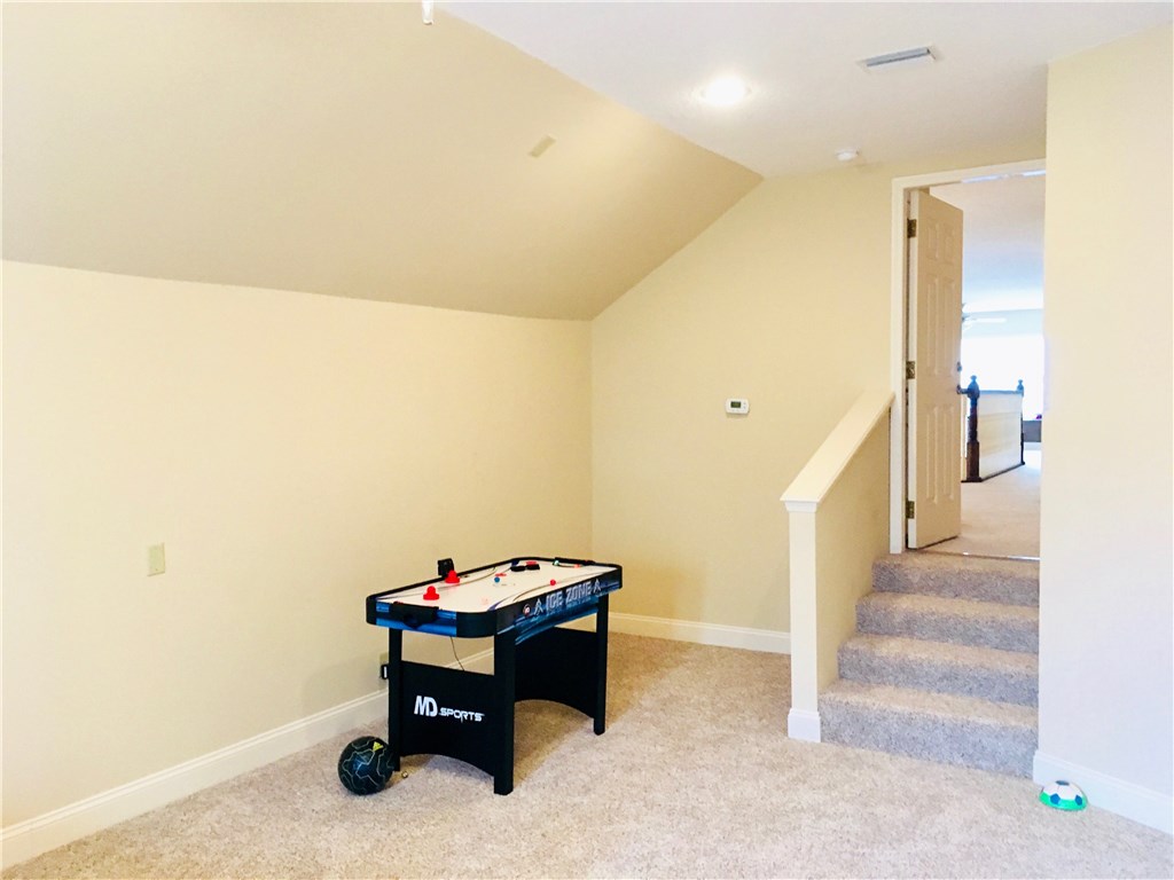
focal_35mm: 29
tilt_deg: -1.8
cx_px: 587
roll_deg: +0.2
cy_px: 440
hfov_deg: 61.7
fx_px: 984
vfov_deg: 48.2
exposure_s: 1/30
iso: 160
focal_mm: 4.15
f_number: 2.2
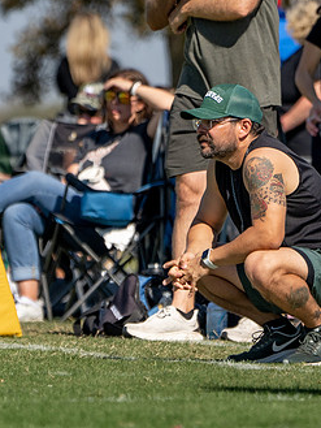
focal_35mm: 1252
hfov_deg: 1.2
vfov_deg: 1.6
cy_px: 199
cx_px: 249
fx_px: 15470
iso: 100
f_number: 5.6
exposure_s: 1/1250
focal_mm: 400
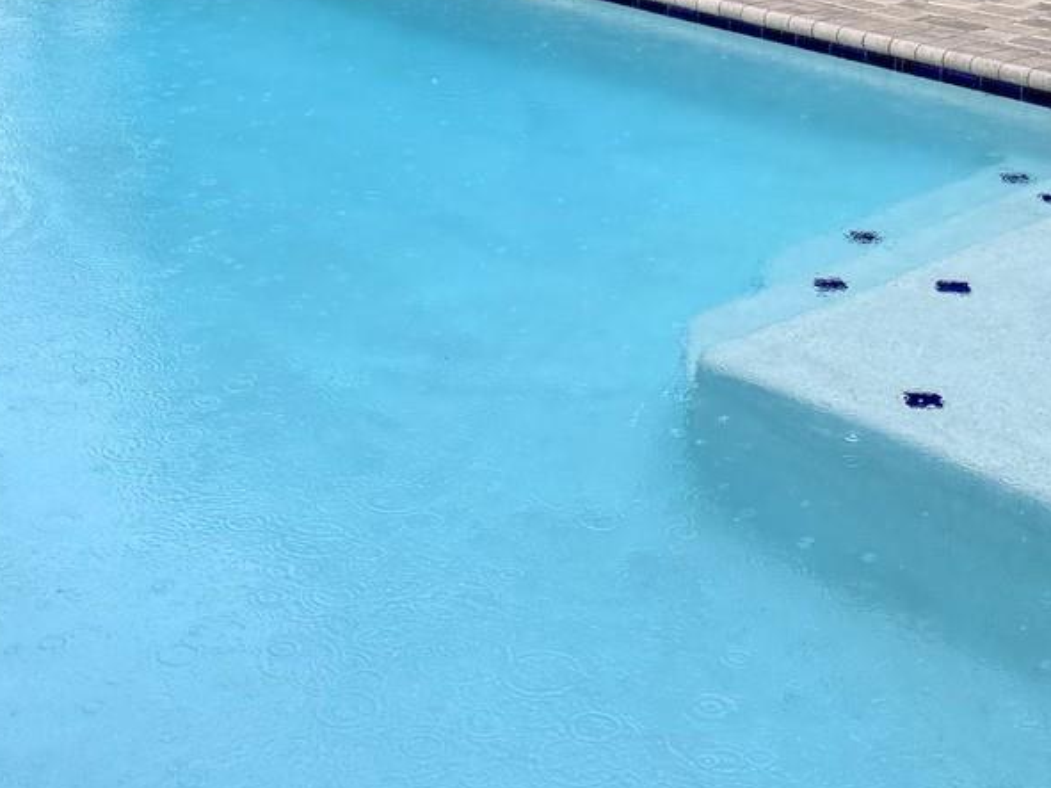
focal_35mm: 65
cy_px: 16
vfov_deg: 21.8
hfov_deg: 29.8
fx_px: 1973
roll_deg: -2.1
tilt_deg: -12.7
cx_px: 601
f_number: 1.78
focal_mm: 6.76
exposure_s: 1/265
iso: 80
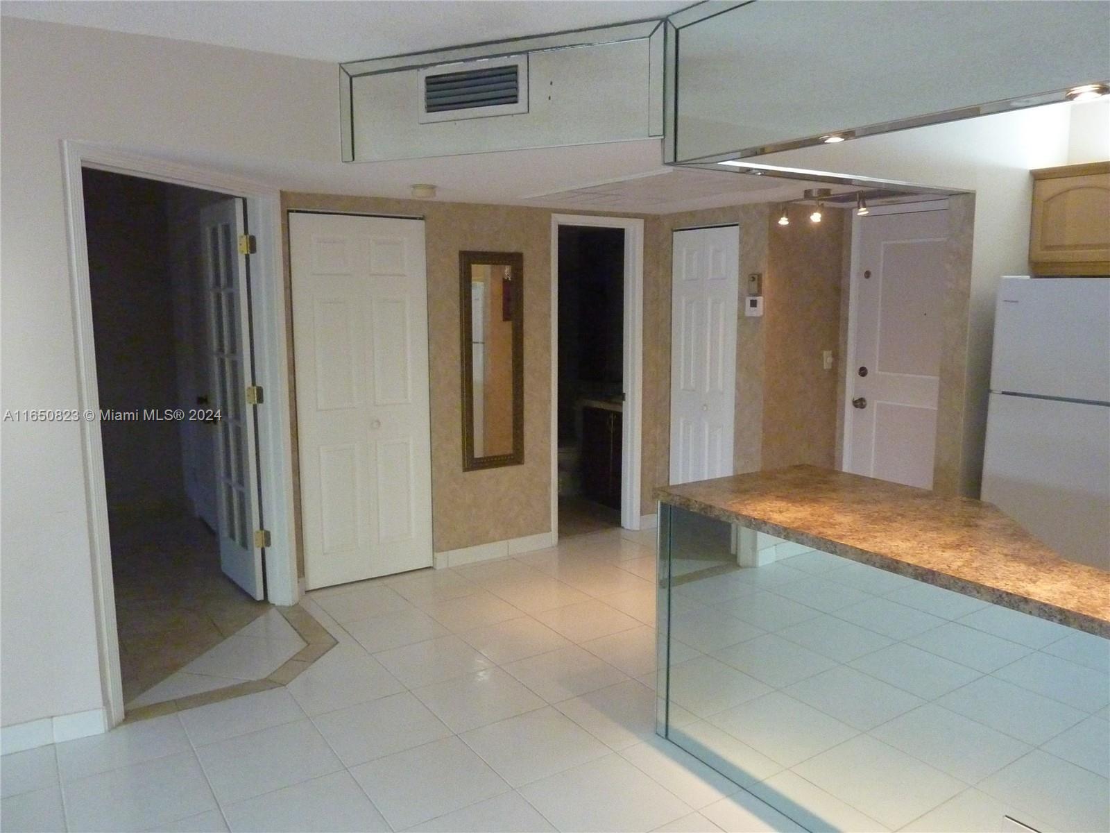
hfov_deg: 69.4
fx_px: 802
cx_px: 555
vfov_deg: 54.9
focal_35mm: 25
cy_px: 416
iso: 800
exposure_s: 1/60
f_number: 3.3
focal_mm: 4.1
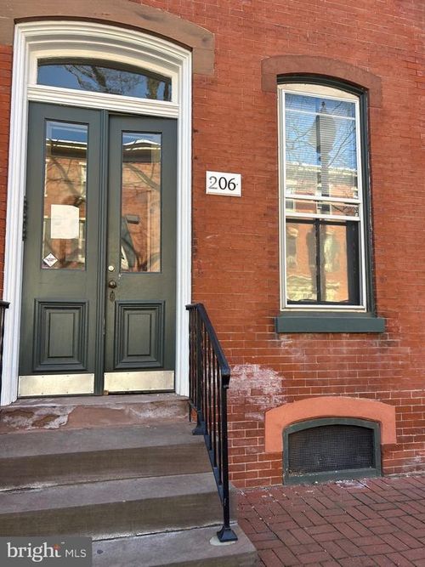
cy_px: 284
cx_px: 212
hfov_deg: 53.0
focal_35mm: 26
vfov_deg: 67.3
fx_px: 426
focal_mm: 5.7
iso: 50
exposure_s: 1/410
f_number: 1.5
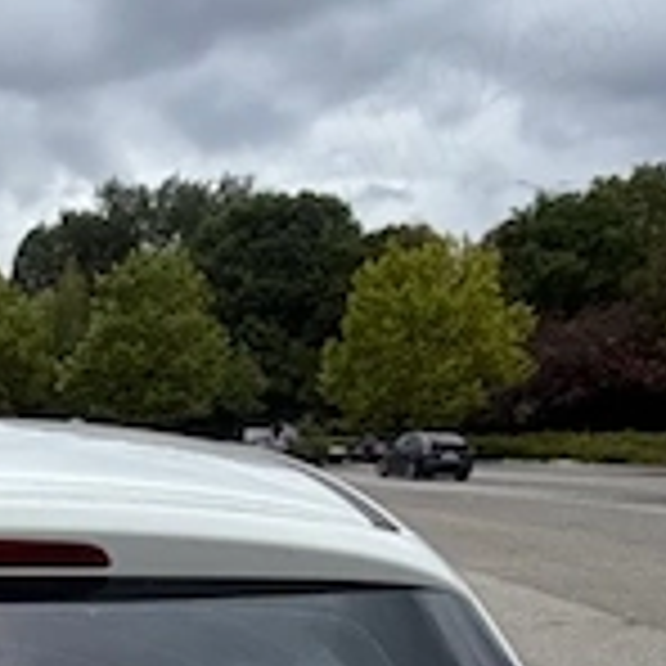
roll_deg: -1.0
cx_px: -90
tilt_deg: -19.1
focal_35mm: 67
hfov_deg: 23.9
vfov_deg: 22.2
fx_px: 1458
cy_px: 932
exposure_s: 1/694
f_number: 2.2
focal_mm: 2.22
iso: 40
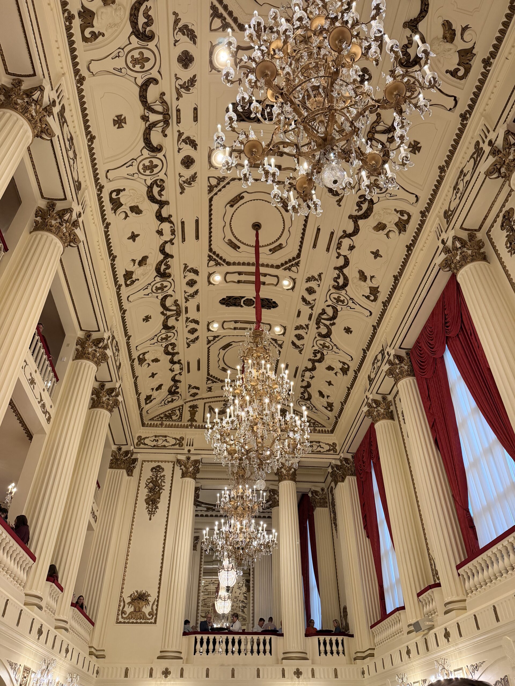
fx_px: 476
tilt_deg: +39.5
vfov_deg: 71.6
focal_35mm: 24
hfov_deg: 56.8
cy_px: 343
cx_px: 258
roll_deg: +0.7
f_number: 1.78
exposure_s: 1/160
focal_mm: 6.76
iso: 200
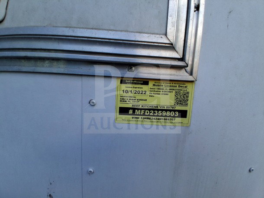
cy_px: 99
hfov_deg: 91.0
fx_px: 130
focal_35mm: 17
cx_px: 132
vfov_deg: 74.8
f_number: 2.2
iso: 50
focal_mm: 1.4
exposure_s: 1/235
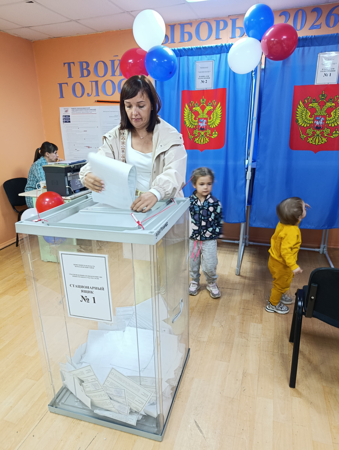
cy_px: 225
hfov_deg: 59.0
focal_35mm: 23
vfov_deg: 73.8
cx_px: 170
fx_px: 300
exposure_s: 1/100
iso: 1164
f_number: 1.65
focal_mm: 6.11
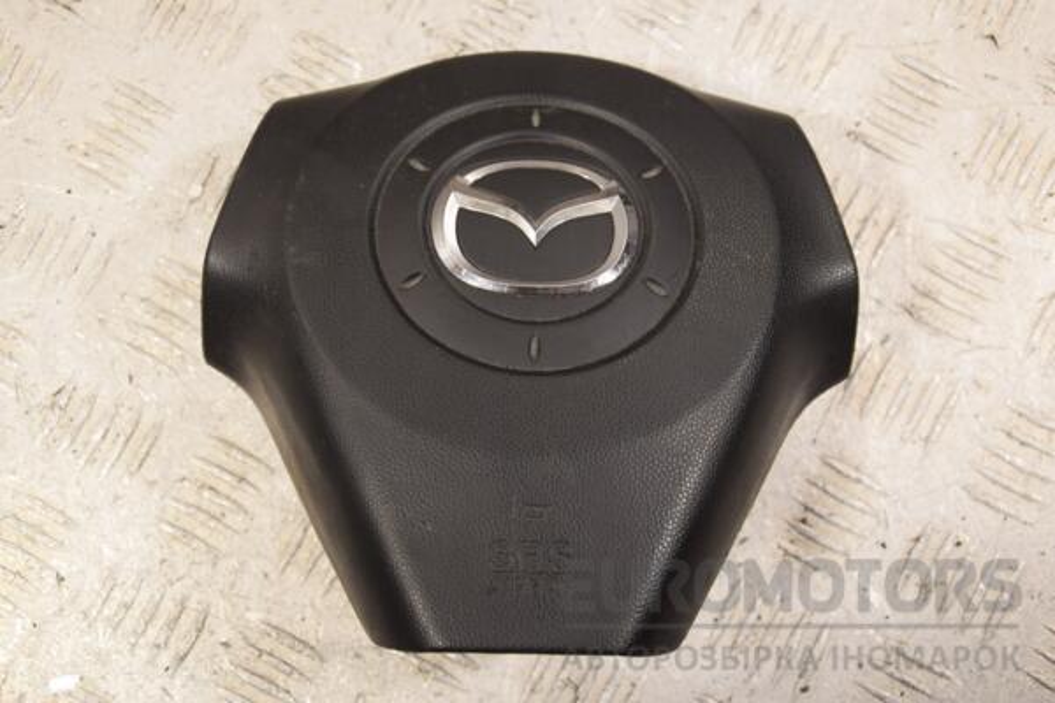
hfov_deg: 41.1
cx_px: 528
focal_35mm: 48
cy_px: 352
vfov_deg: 28.1
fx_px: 1407
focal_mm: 32
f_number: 5.6
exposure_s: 1/125
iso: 400
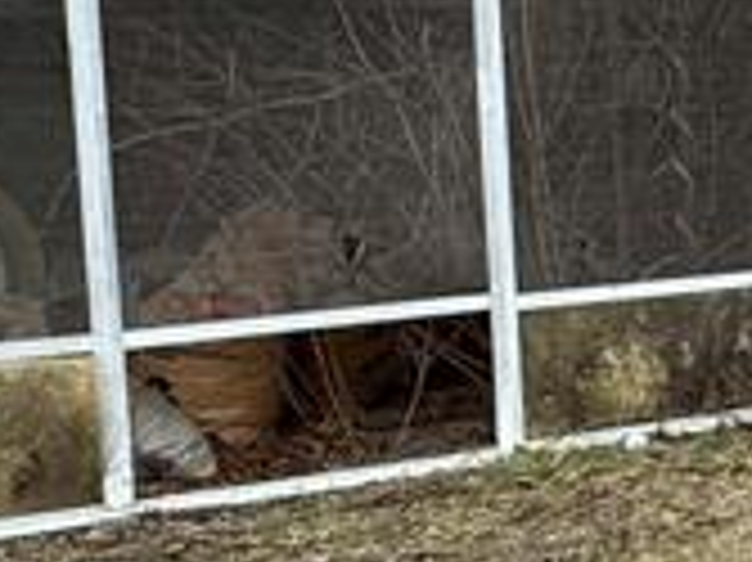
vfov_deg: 17.1
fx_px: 1867
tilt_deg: -4.7
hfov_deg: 17.1
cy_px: 211
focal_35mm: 86
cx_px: 1481
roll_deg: +1.8
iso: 40
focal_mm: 2.22
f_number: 2.2
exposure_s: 1/1217
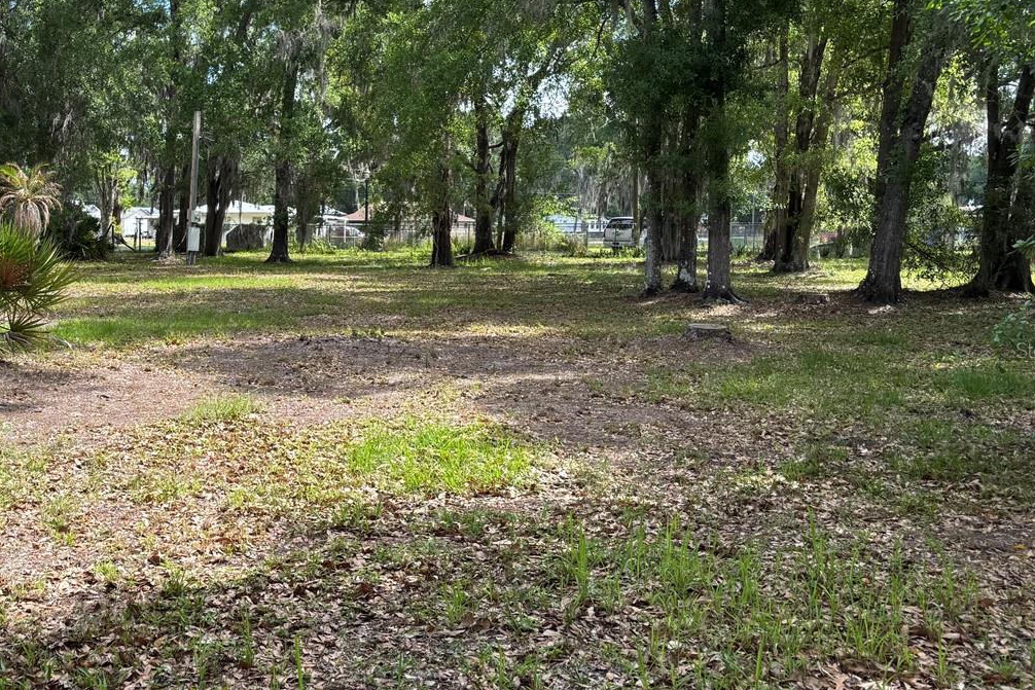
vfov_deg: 31.2
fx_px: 1236
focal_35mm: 43
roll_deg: -1.0
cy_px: 350
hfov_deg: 44.3
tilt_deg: -5.3
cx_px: 290
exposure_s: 1/935
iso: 50
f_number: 1.6
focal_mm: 5.96
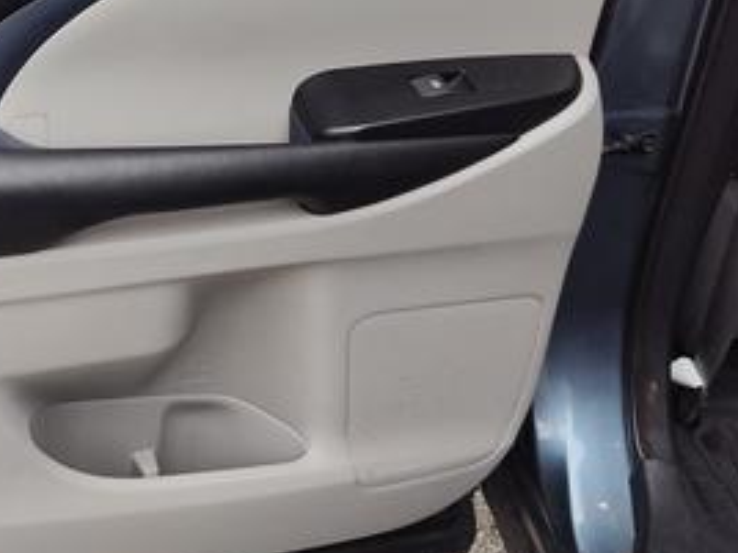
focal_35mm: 55
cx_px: -85
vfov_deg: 26.3
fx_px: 1173
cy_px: 154
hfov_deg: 30.9
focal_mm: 5.56
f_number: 1.88
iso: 150
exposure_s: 1/120
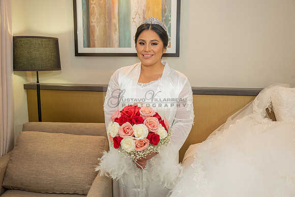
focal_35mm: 34
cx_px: 148
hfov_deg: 55.1
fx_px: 283
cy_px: 98
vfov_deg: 38.4
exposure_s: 1/160
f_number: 4
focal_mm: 34.5
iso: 800
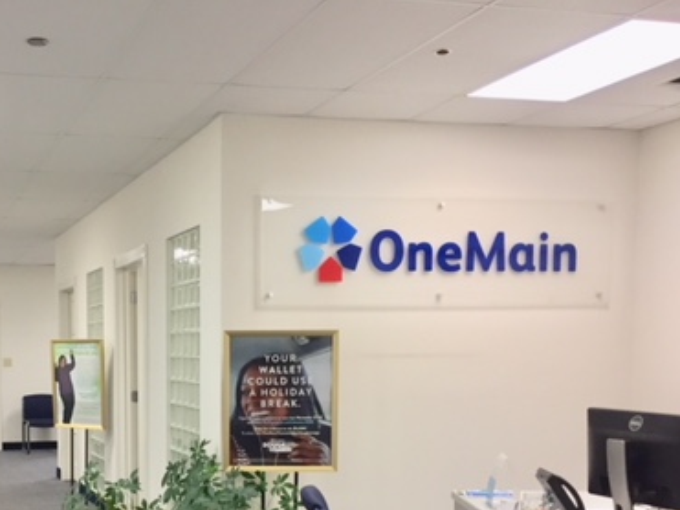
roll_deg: -0.4
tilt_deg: -5.5
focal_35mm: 50
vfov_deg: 28.2
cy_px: 437
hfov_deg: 36.8
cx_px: 126
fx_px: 982
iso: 40
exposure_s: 1/30
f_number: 2.2
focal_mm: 4.15
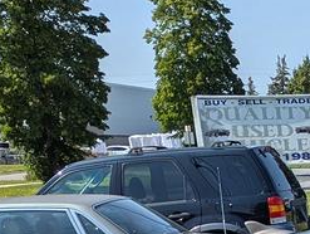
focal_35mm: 124
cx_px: 591
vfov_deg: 10.6
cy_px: 520
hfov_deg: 13.8
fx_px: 1112
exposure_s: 1/2309
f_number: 1.85
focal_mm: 6.81
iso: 42
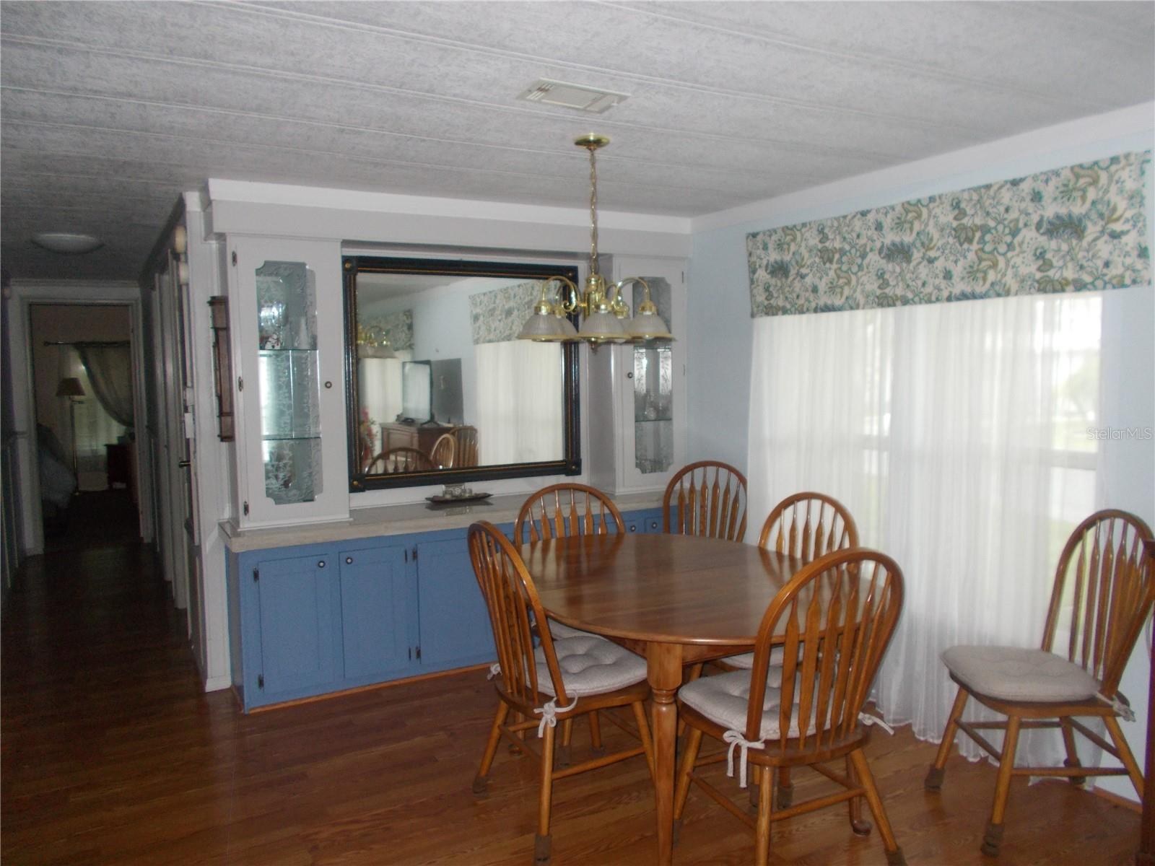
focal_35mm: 26
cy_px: 433
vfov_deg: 53.1
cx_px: 578
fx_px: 868
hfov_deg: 67.3
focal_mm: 4.6
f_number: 3.2
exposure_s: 1/25
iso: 220
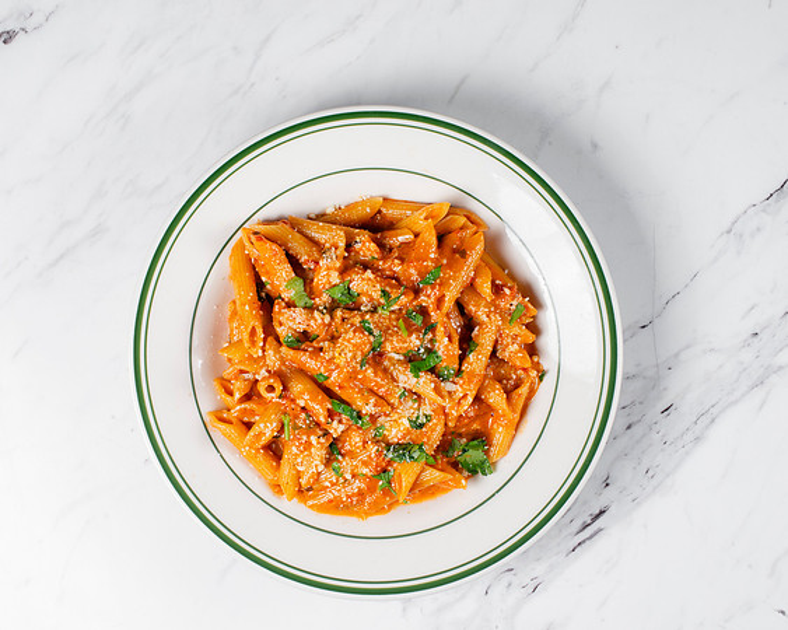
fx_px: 1572
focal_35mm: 67
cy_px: 361
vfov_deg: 22.6
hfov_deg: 28.1
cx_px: 366
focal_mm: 50
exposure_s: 1/250
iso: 200
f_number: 13
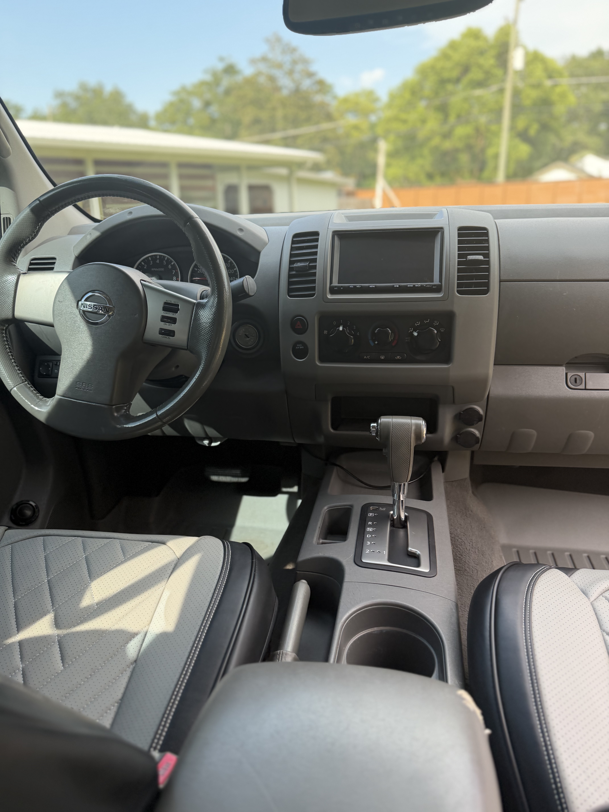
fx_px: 563
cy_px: 406
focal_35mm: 24
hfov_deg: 56.8
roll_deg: +1.9
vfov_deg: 71.6
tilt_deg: -18.2
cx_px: 304
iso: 100
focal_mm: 6.76
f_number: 1.78
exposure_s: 1/461
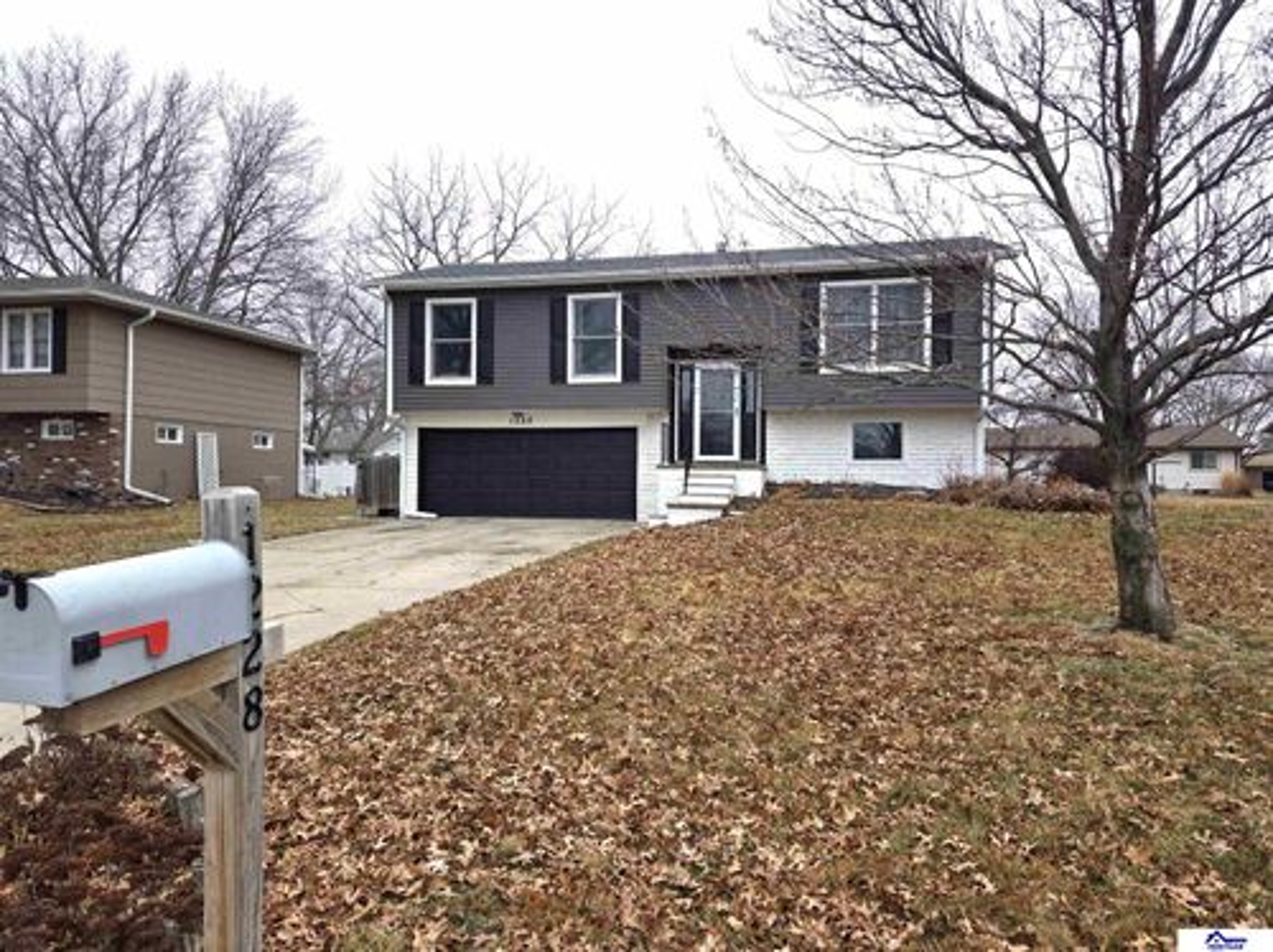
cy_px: 476
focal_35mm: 23
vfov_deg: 58.8
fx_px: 845
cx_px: 636
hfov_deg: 74.0
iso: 80
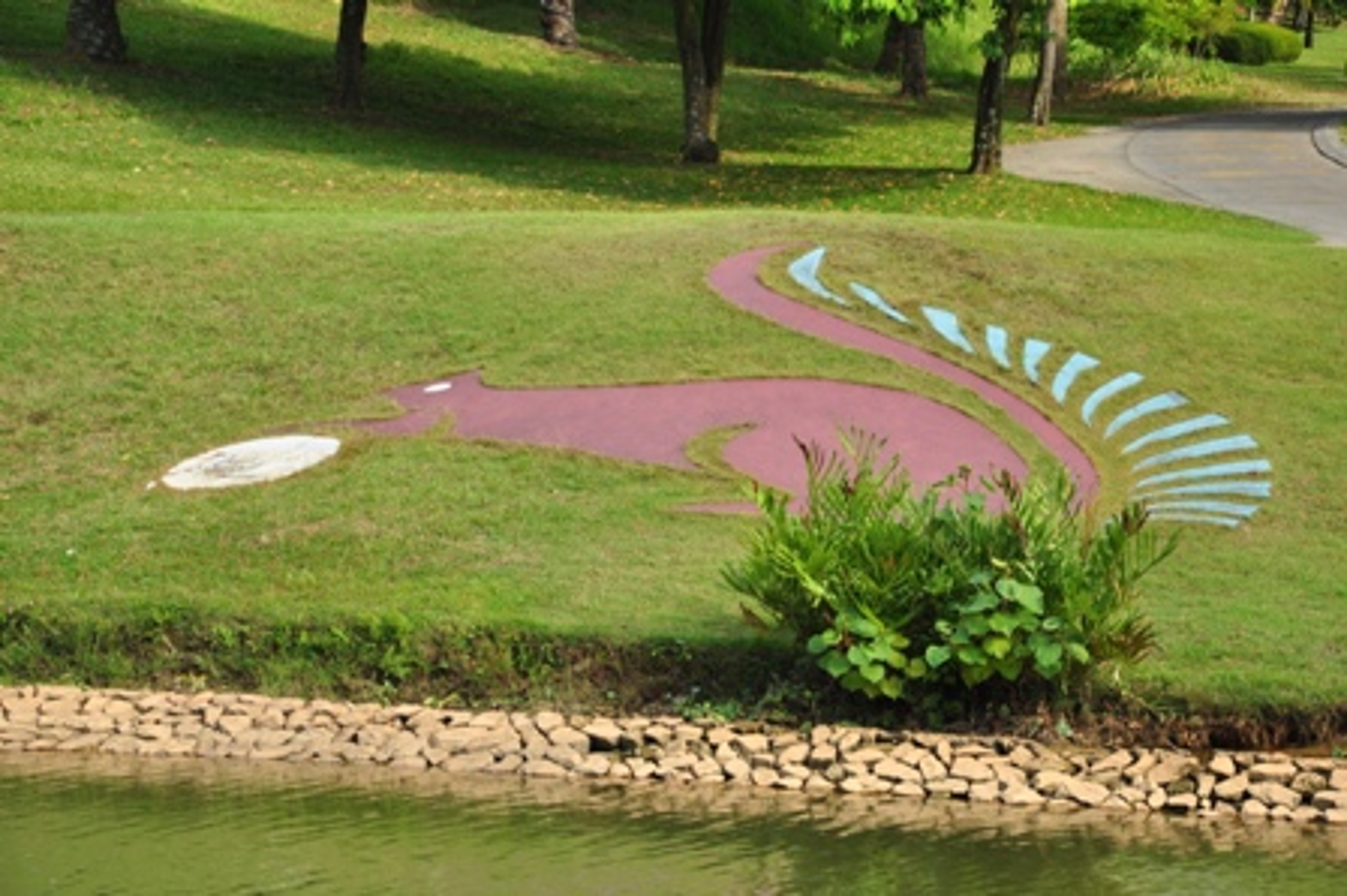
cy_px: 448
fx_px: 4487
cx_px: 674
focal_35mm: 120
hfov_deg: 17.1
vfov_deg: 11.4
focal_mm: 80
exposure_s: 1/160
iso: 250
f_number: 8
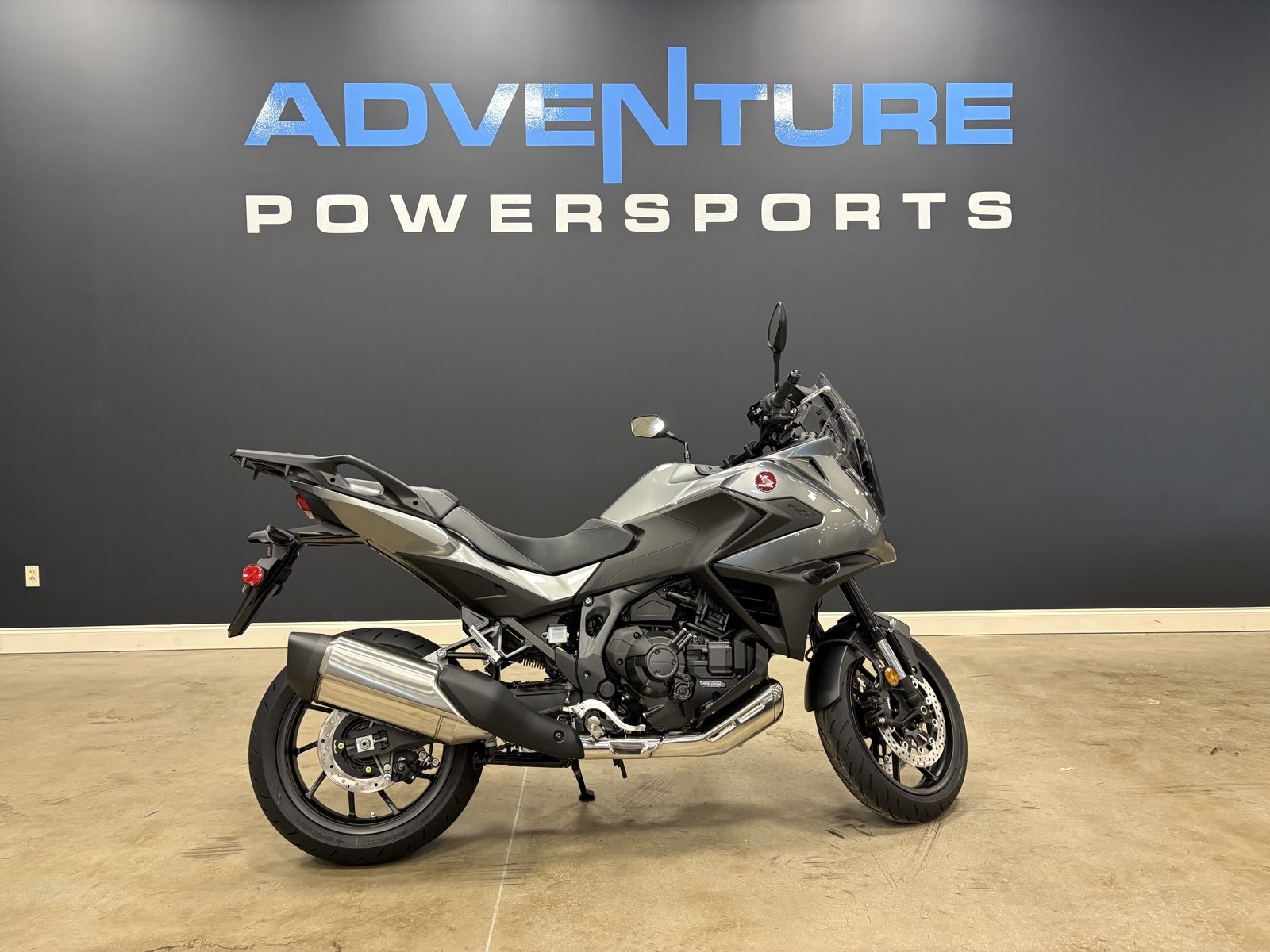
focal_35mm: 26
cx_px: 635
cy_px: 476
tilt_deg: -0.6
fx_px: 954
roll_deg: +0.7
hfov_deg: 67.3
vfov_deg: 53.1
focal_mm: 5.96
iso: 250
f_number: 1.6
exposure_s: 1/60
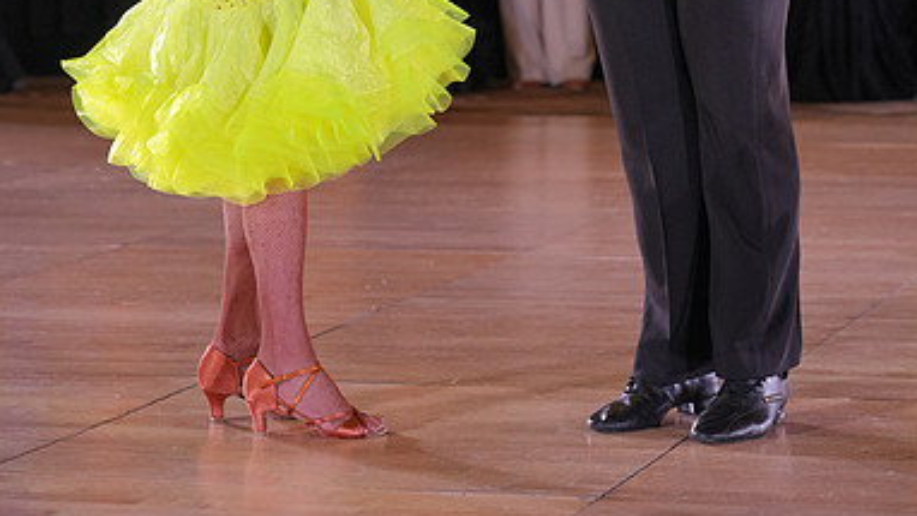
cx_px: 462
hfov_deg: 15.0
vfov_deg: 8.4
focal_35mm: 143
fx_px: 3478
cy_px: -144
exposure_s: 1/400
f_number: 4
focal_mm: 90
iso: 2000
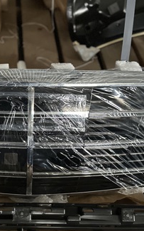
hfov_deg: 25.3
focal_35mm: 50
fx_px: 314
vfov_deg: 39.8
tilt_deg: -47.1
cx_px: 23
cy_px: 155
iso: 1000
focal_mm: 6.86
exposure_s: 1/39
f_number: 1.78
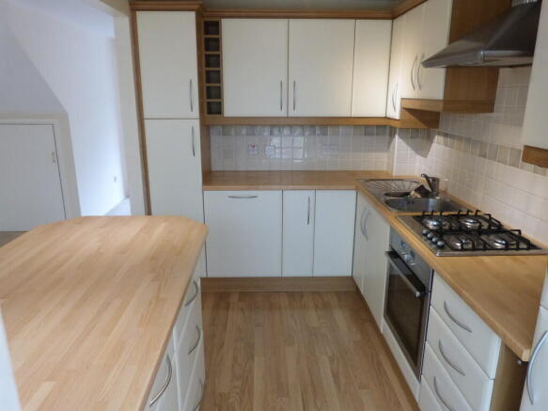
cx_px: 274
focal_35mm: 25
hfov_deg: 69.4
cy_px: 206
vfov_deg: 54.9
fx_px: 396
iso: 320
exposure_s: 1/60
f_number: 2.8
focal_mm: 4.5
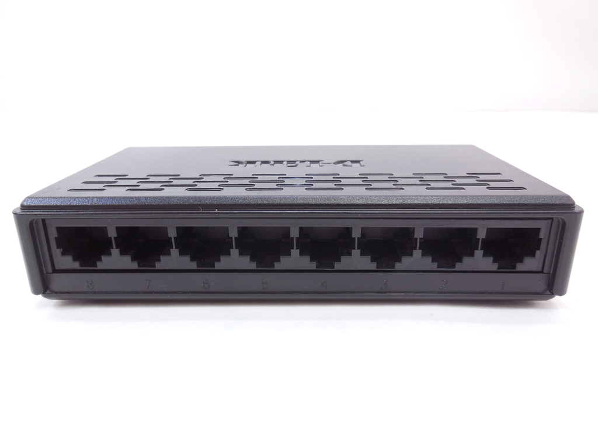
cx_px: 299
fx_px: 432
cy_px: 224
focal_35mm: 25
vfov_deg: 54.9
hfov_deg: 69.4
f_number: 3.1
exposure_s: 1/40
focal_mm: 4.5
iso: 125
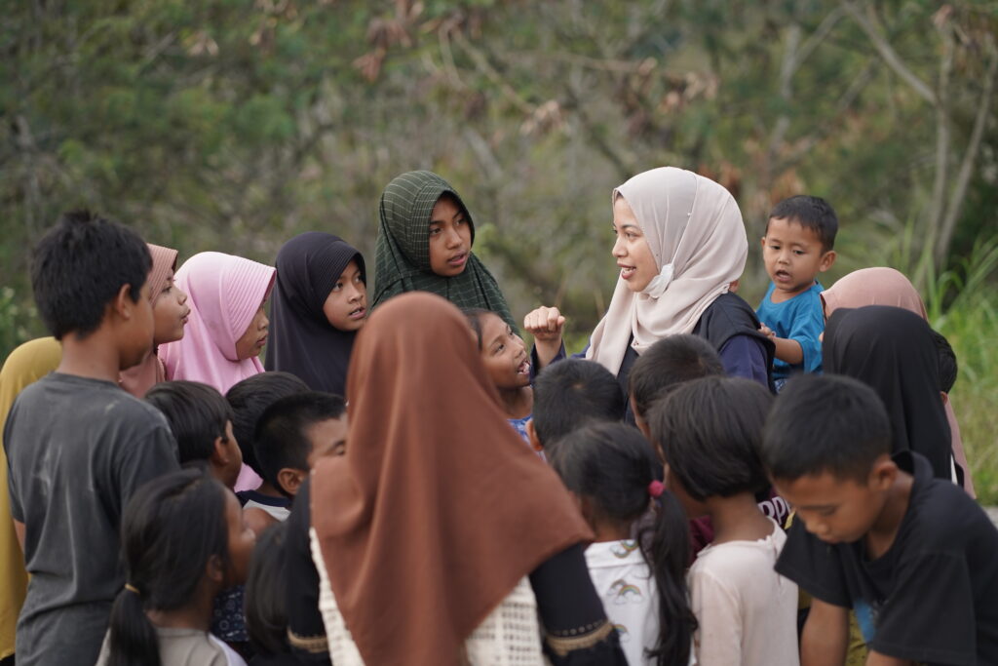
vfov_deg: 16.1
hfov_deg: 23.9
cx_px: 499
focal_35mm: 85
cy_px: 333
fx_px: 2357
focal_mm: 85
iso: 400
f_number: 2.8
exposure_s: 1/200
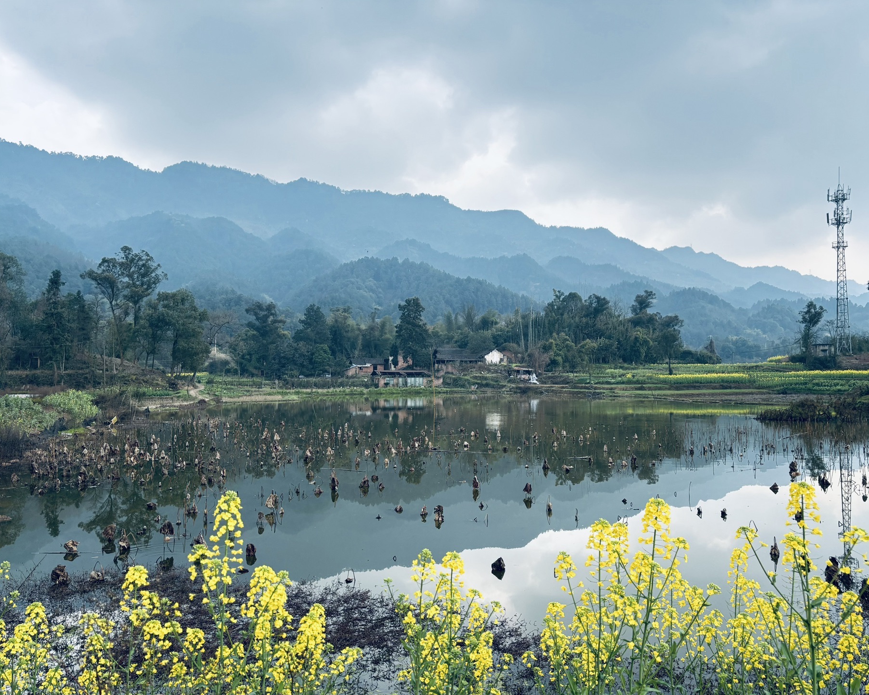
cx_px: 465
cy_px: 359
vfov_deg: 51.5
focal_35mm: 28
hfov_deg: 62.1
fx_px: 720
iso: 50
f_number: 1.6
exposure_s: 1/732
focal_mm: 5.96
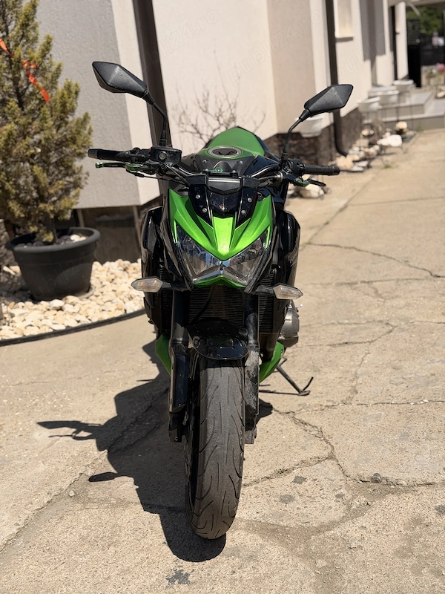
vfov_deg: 39.7
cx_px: 222
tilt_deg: -16.8
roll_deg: +6.7
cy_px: 297
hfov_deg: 30.3
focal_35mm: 48
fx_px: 823
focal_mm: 6.76
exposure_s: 1/7874
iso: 64
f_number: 1.78
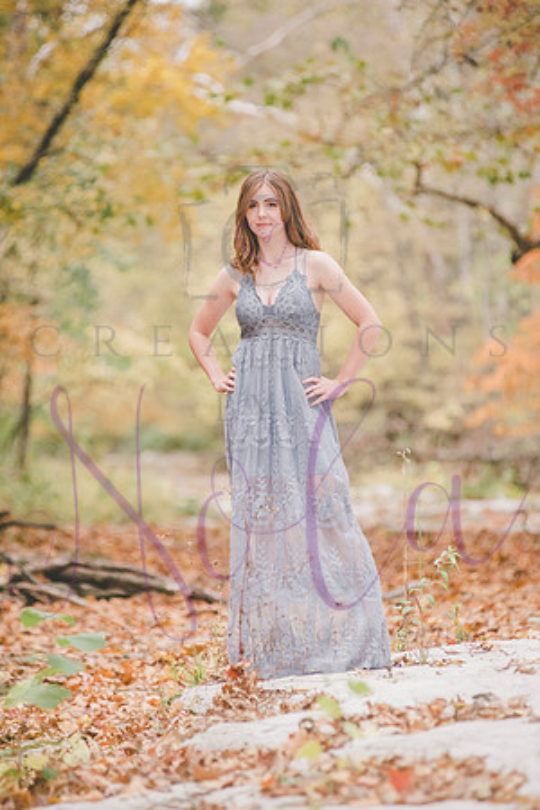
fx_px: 3825
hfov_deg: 8.1
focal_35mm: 170
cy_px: 405
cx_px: 270
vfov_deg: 12.1
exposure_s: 1/640
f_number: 4.5
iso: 1250
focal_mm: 170
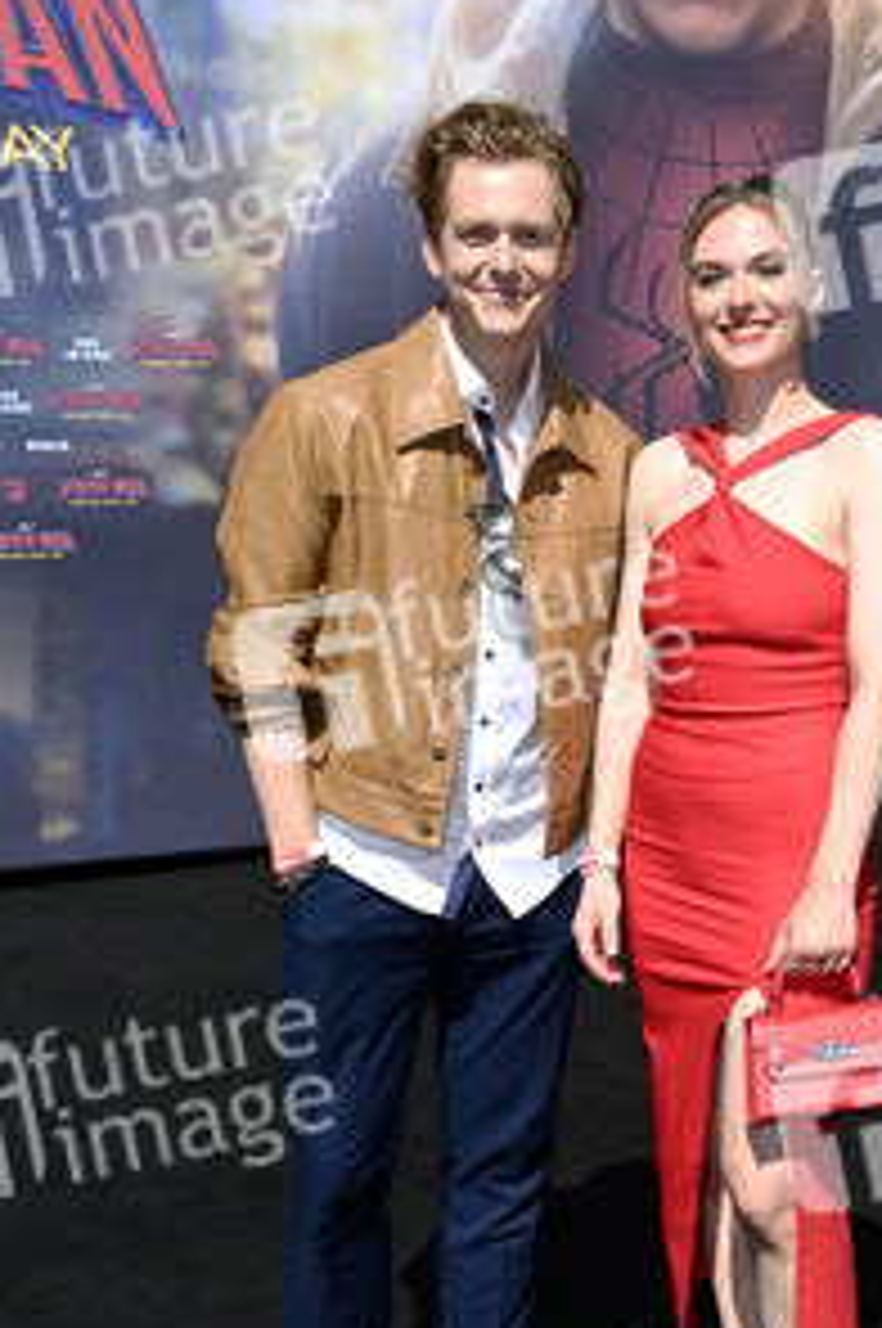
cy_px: 882
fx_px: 2247
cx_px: 594
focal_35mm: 61
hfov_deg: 22.1
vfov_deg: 32.6
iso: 400
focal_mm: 45
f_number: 7.1
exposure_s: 1/250
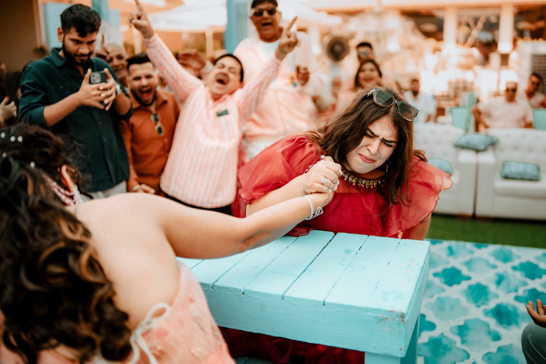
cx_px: 273
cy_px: 182
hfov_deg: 54.4
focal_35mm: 35
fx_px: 531
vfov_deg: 37.9
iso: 200
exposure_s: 1/1000
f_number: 1.4
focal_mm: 35
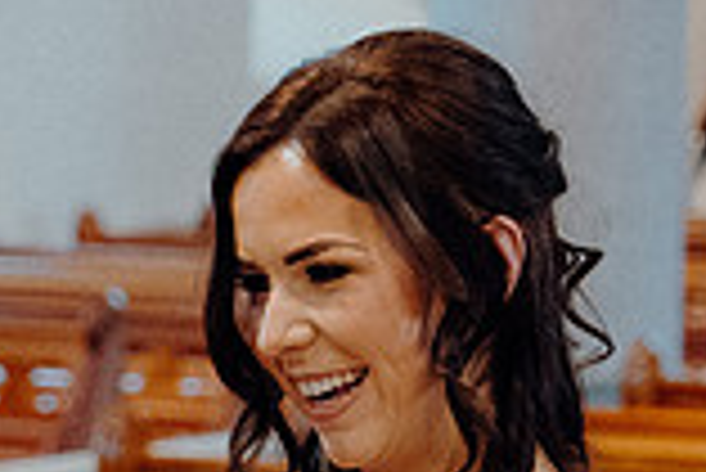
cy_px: 748
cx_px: -103
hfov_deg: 6.4
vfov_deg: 4.3
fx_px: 6320
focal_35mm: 322
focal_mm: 58
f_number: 3.5
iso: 3200
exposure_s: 1/160
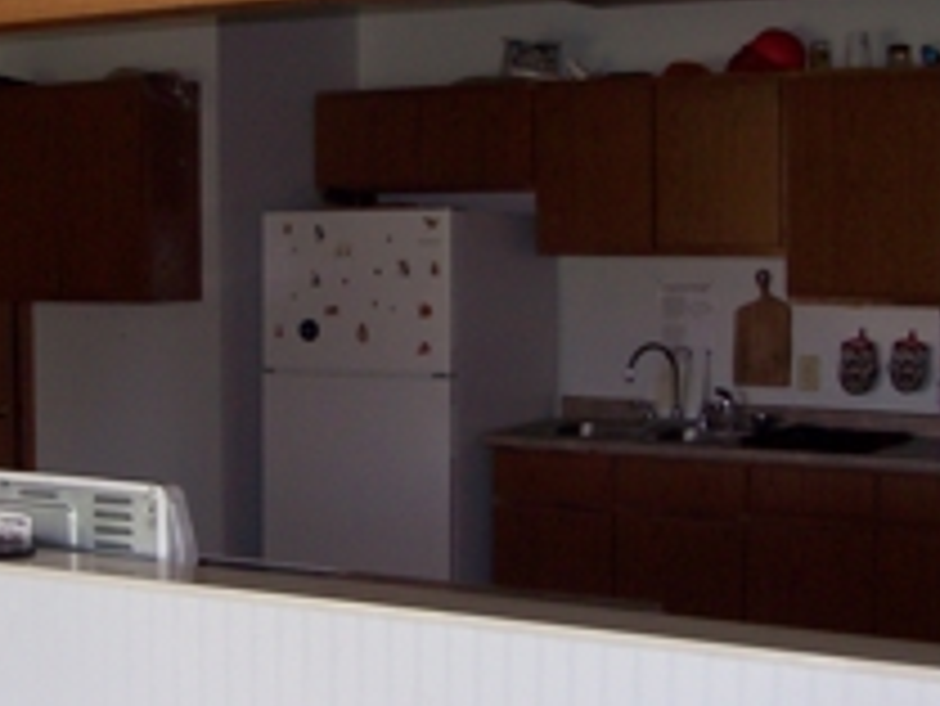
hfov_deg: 28.1
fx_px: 1875
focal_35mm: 69
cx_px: 378
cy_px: 229
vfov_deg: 21.2
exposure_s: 1/64
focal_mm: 6
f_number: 2.7
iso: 80
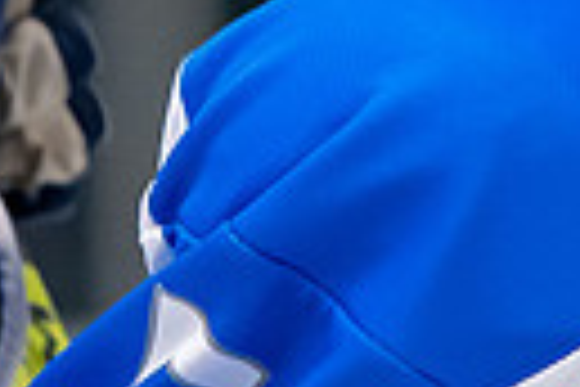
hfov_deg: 1.4
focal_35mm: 1449
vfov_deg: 0.9
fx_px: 23343
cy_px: -457
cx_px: 242
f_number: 3.2
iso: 2000
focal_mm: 200
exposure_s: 1/800
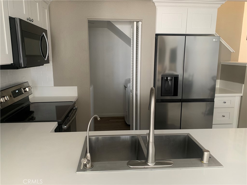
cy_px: 92
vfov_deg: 53.1
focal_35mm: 26
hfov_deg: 67.3
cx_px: 124
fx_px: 186
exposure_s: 1/60
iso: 200
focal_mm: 4.25
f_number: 1.8
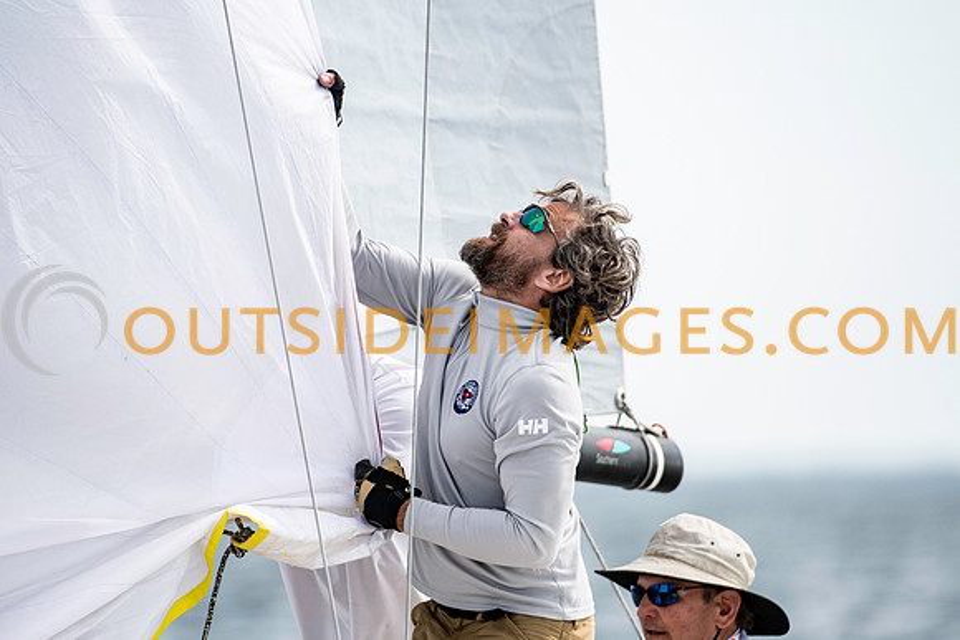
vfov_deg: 2.2
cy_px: 320
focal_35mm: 617
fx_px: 16446
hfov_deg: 3.3
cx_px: 480
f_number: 5
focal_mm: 400
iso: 320
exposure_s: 1/2000
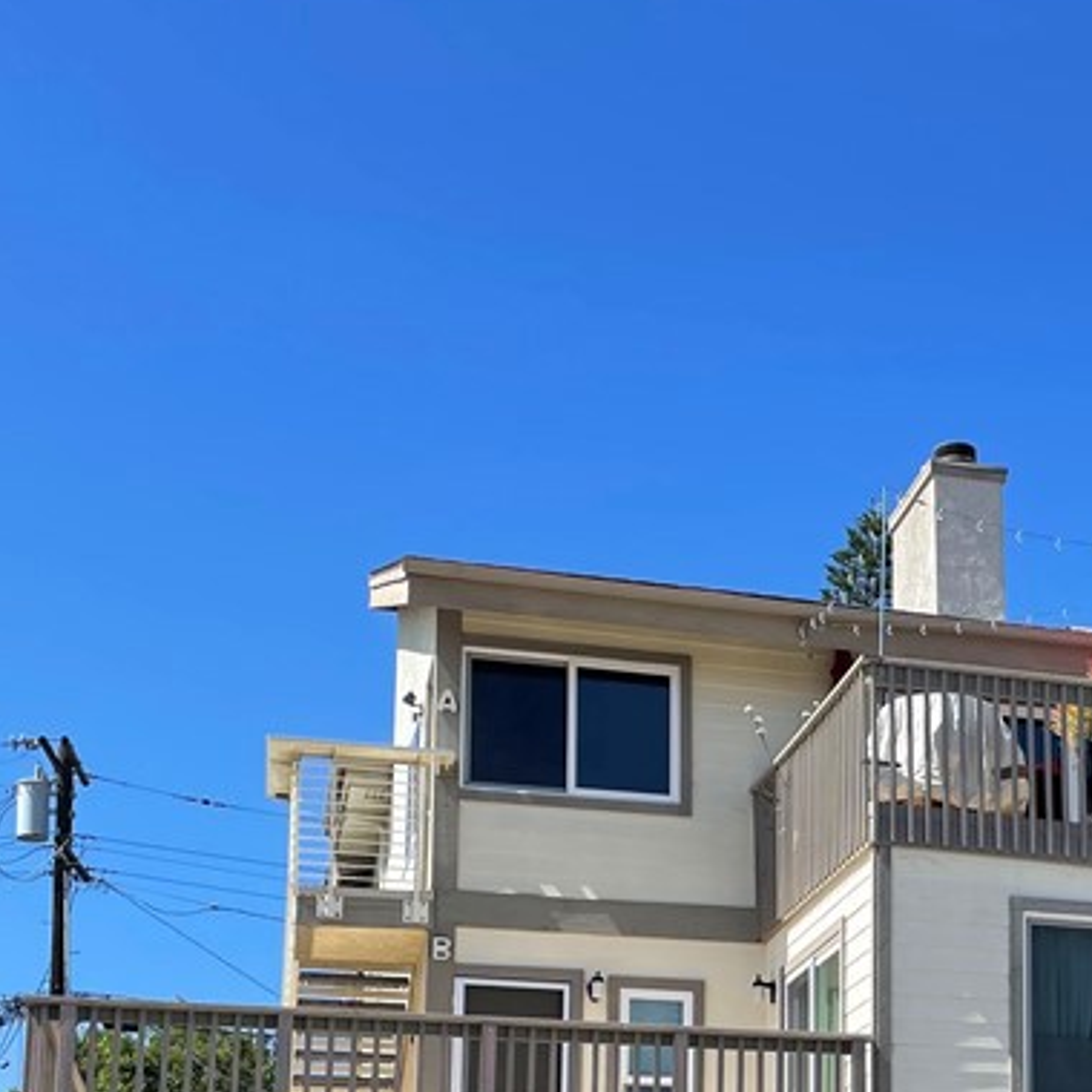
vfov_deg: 26.4
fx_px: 2213
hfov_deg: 26.7
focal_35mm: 62
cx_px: 1000
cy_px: 1060
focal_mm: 4.2
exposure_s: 1/3731
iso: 32
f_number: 1.6
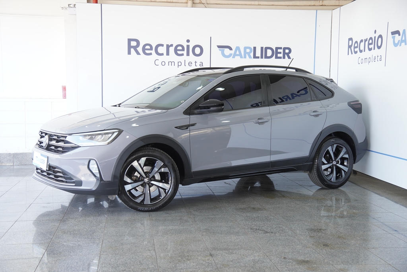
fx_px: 543
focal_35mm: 48
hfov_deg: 41.1
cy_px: 136
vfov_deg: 28.1
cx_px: 204
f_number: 3.2
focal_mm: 32
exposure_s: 1/60
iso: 200
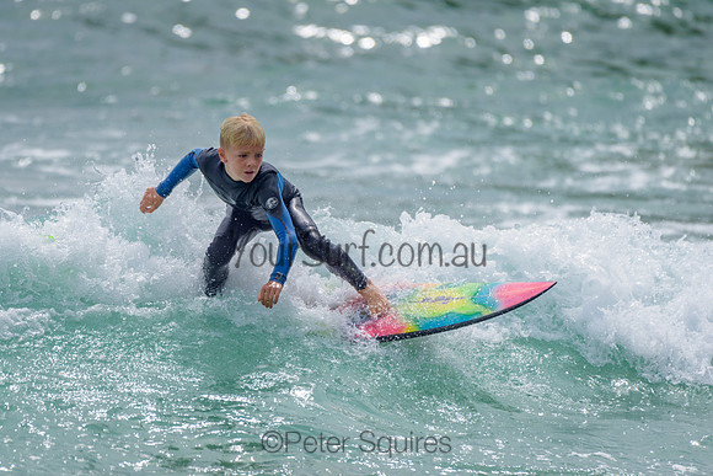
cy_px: 261
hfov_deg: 3.4
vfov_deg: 2.2
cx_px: 276
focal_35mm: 613
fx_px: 12135
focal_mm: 500
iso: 110
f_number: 5.6
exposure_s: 1/2000
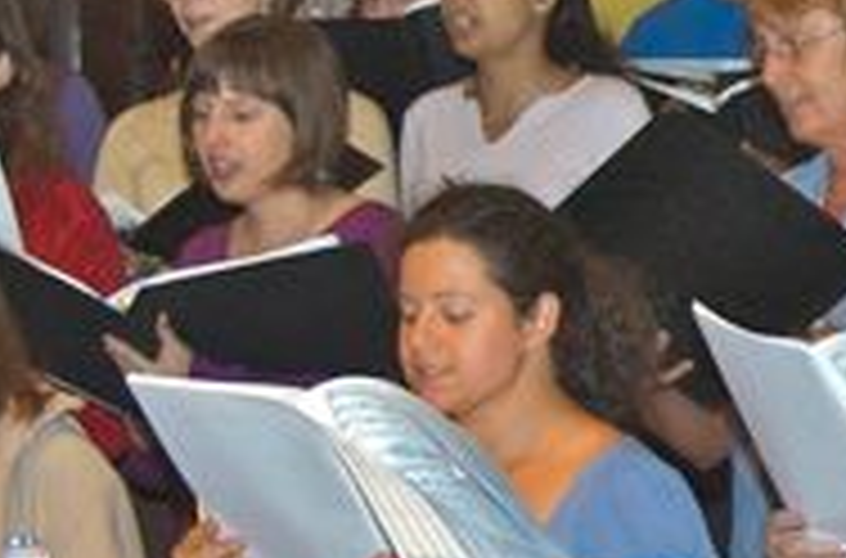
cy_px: 272
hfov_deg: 10.5
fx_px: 4544
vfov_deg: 7.0
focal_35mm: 194
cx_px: 909
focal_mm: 38
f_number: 5.6
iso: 800
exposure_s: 1/60
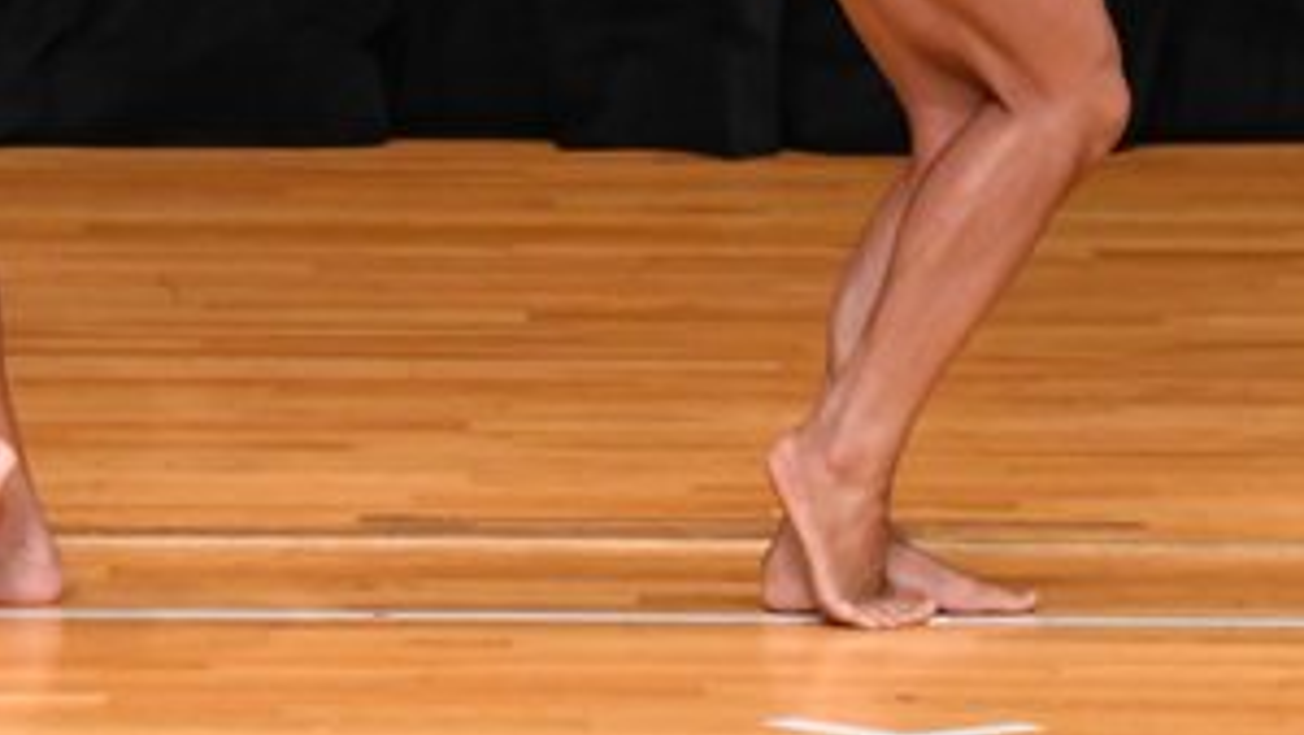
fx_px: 25250
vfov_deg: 1.7
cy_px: -191
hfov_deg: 3.0
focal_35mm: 730
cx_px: 285
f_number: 5.6
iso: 3200
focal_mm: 180
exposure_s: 1/400
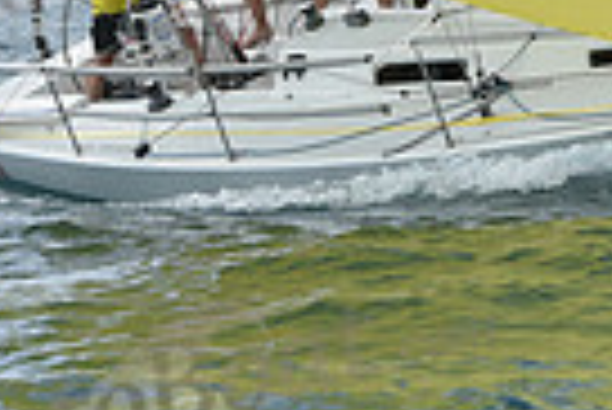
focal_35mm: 350
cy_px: -363
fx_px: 5956
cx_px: 734
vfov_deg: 3.9
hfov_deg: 5.9
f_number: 7.1
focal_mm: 82
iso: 250
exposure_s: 1/1250
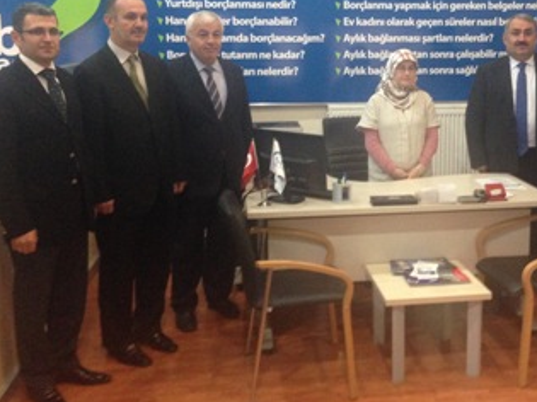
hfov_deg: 40.0
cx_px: 353
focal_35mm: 47
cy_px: 135
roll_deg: -0.4
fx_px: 729
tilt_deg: -6.6
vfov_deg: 30.6
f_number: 2.4
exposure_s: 1/15
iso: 400
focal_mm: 4.12
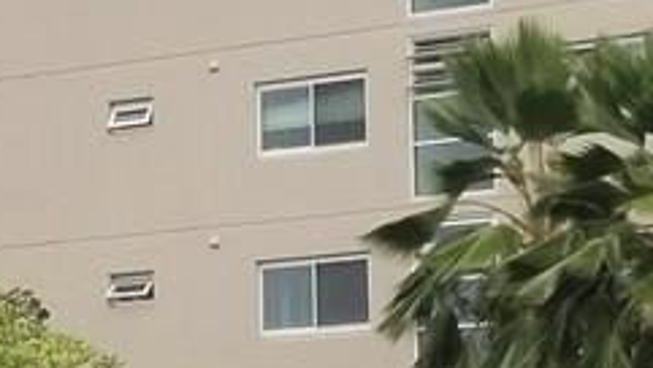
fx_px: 3258
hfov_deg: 11.2
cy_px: 60
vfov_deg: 6.5
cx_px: -171
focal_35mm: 188
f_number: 1.7
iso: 50
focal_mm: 4.3
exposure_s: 1/792
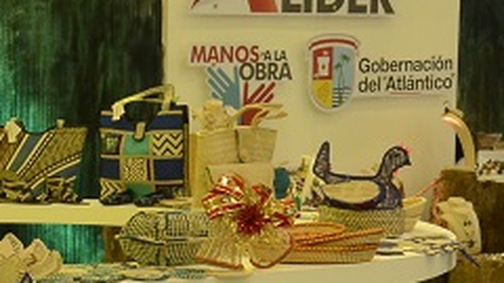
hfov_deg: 17.3
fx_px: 1590
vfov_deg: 10.2
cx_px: -86
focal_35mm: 119
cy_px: 214
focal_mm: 32
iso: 4000
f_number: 9
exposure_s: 1/160
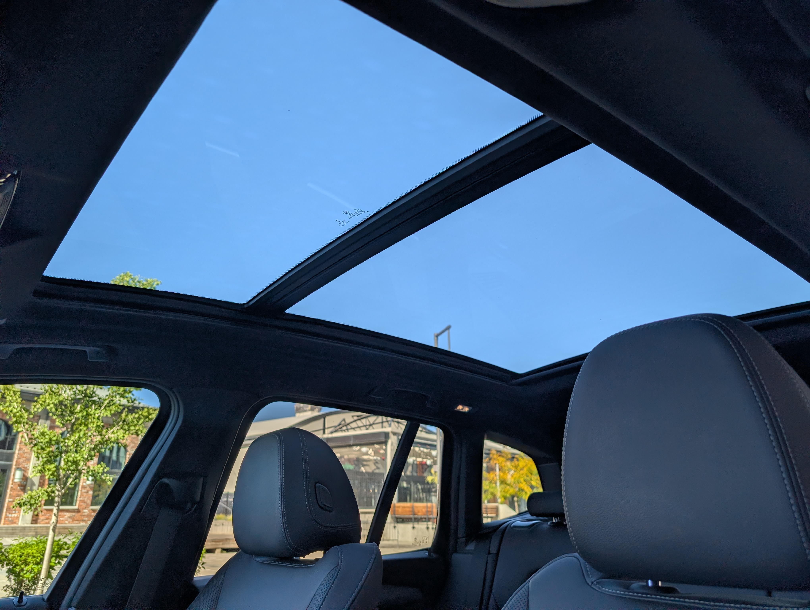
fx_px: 562
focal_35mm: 24
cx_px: 405
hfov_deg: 71.5
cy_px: 305
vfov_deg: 56.9
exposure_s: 1/980
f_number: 1.68
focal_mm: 6.9
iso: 20
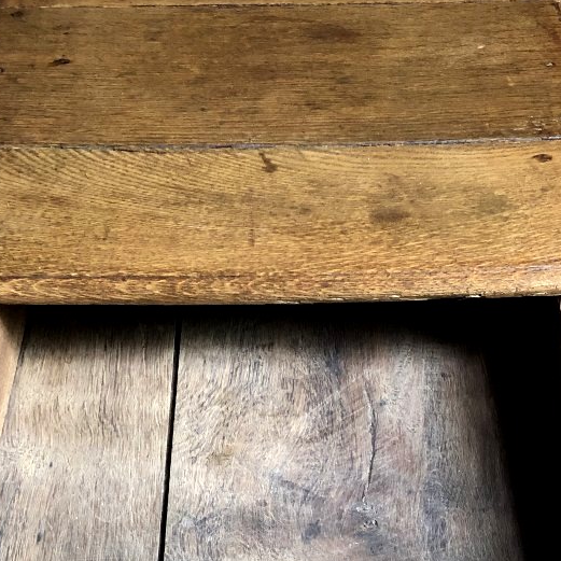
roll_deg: +0.6
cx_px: 262
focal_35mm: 57
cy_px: 460
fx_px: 1045
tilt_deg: -44.9
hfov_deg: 30.0
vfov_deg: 29.3
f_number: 1.8
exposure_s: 1/15
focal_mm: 4
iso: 64
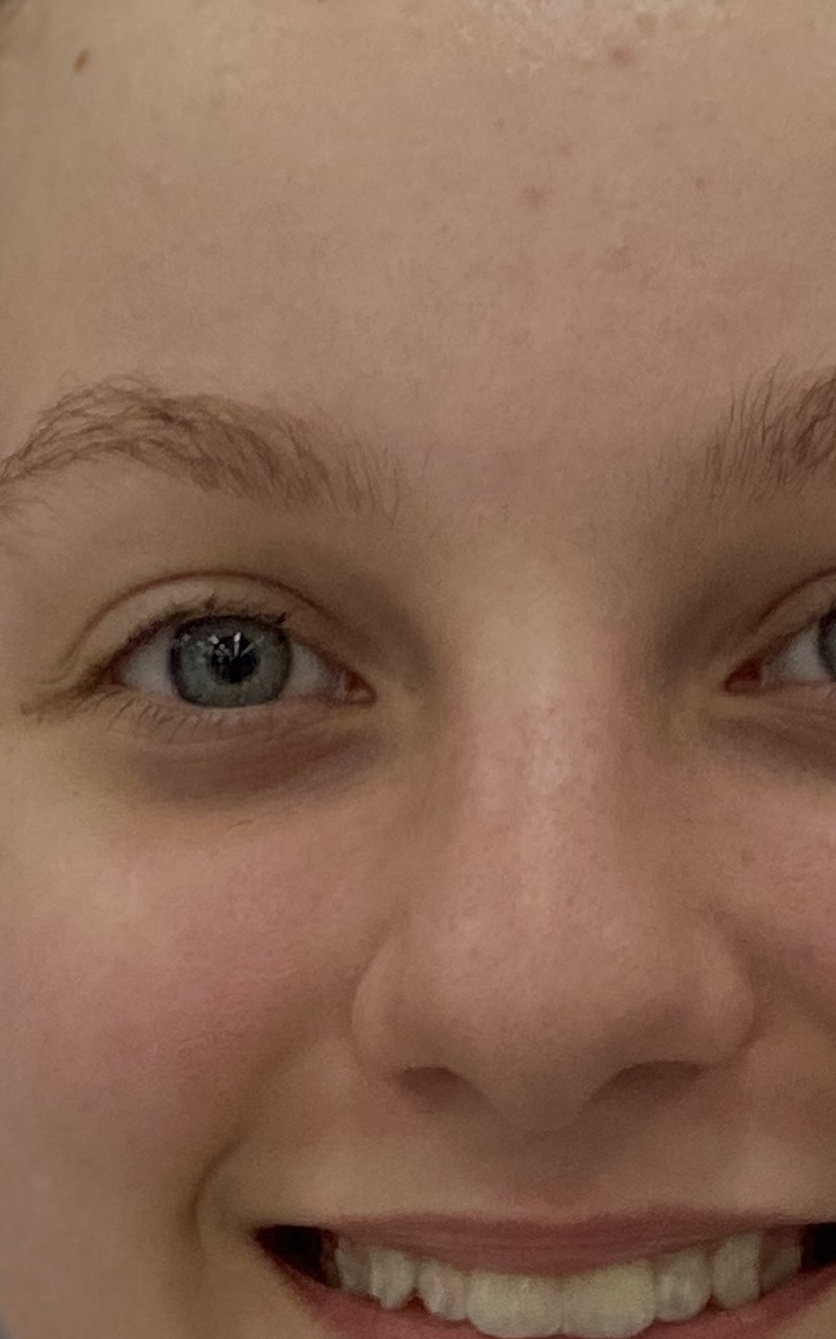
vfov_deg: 7.8
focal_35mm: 261
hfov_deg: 5.0
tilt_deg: -7.5
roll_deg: +0.0
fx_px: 9521
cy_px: 2343
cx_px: 578
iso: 160
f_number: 2
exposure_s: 1/100
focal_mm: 6
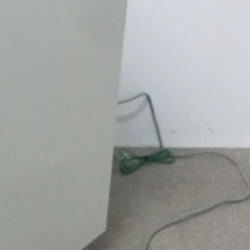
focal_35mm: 119
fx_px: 972
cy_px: 35
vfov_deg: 14.5
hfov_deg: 14.2
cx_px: -51
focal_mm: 6.9
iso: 800
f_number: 3.9
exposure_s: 1/40
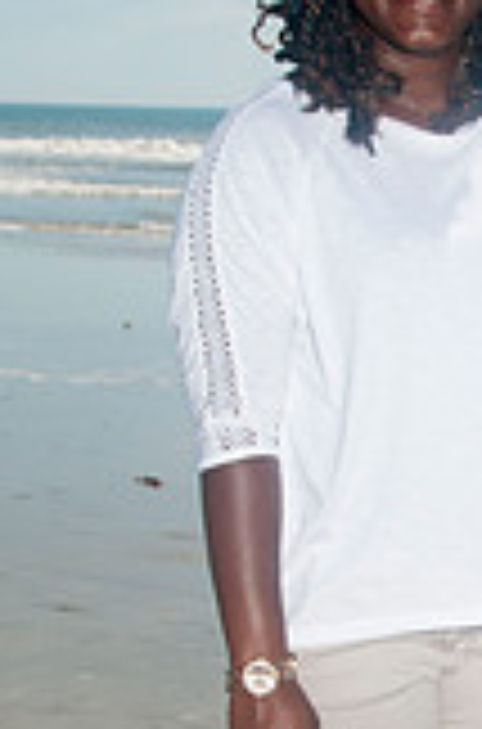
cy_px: 549
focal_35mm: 121
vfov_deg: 16.9
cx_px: 597
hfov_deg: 11.0
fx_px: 2446
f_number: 11
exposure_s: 1/250
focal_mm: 29
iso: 100
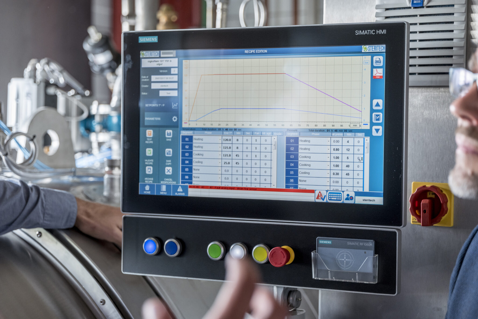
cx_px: 239
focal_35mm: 79
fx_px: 1049
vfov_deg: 17.3
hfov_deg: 25.7
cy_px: 160
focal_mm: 79
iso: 400
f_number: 4
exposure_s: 1/125
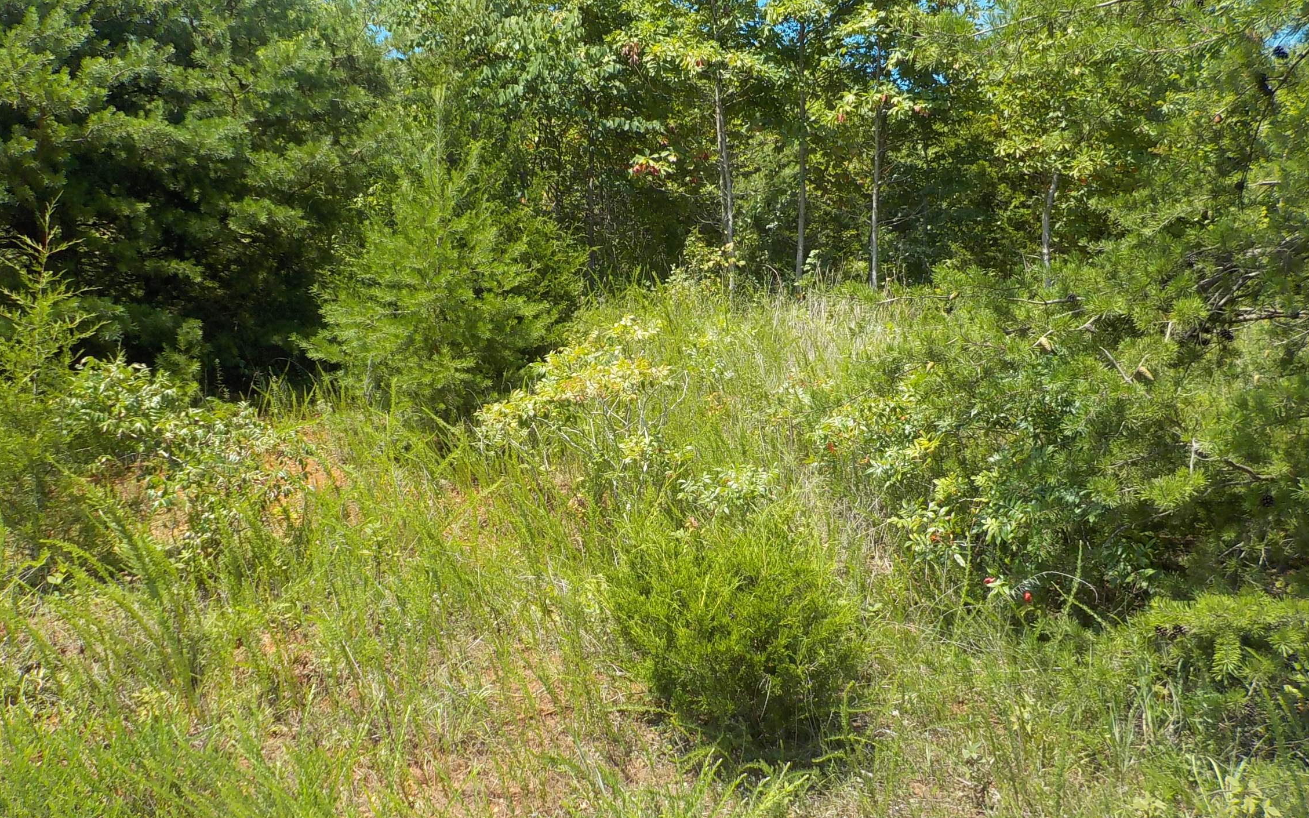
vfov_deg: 39.4
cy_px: 447
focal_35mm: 32
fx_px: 1142
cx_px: 657
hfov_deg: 59.7
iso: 125
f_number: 3.3
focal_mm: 4.1
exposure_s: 1/640
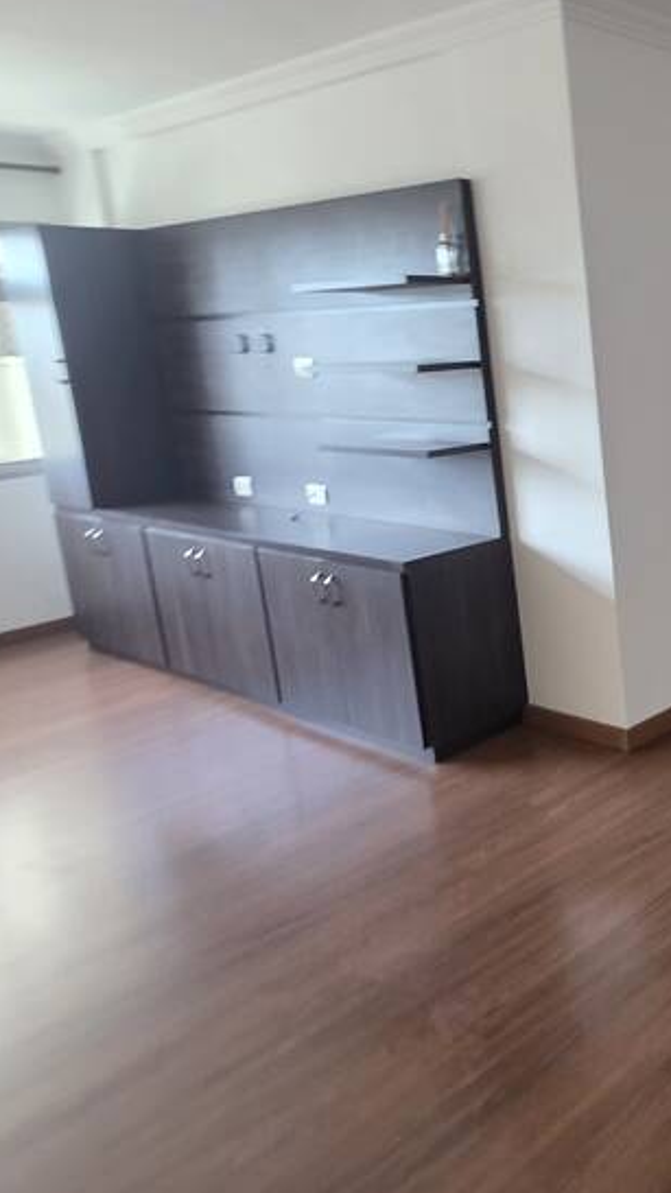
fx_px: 886
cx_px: 866
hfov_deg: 31.9
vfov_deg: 67.6
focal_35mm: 28
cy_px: 520
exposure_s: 1/60
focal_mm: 2.2
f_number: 1.9
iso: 160
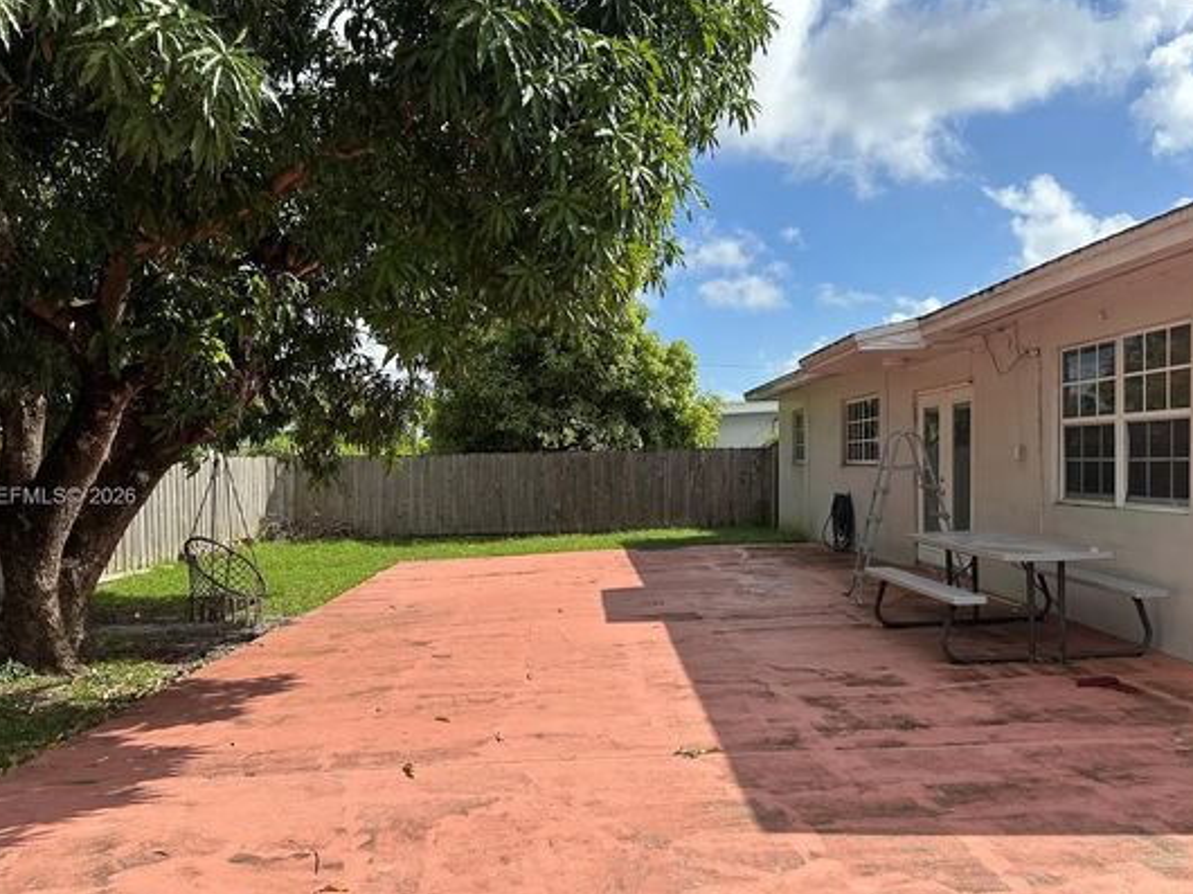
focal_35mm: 29
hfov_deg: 61.7
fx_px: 999
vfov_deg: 48.1
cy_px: 498
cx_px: 576
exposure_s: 1/5000
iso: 80
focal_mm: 6.86
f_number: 1.78
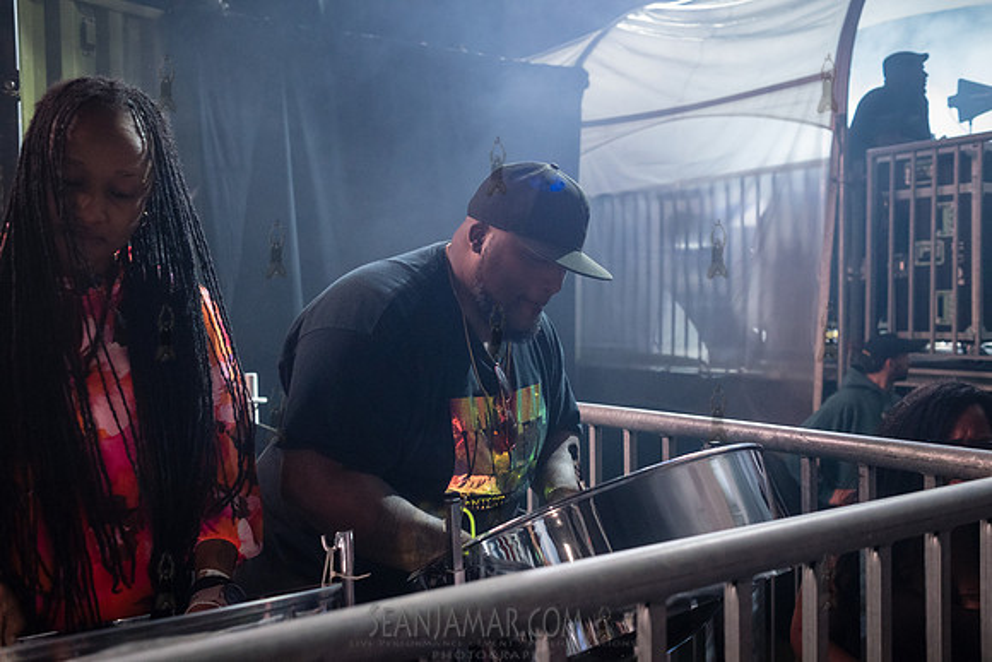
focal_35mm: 35
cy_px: 331
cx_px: 496
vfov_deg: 37.9
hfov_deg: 54.4
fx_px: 965
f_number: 4
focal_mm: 35
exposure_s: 1/250
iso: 5000
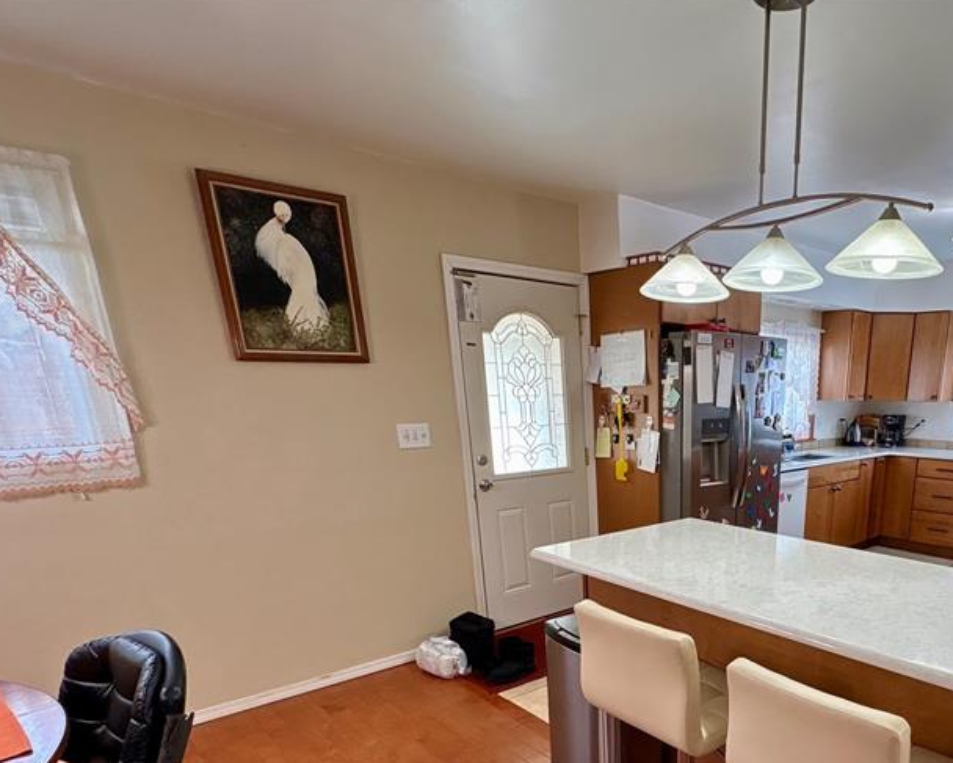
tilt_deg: -16.7
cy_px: 592
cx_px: 685
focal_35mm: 23
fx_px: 649
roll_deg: -0.5
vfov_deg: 57.1
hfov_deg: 69.0
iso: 125
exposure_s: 1/120
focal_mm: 2.22
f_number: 2.2
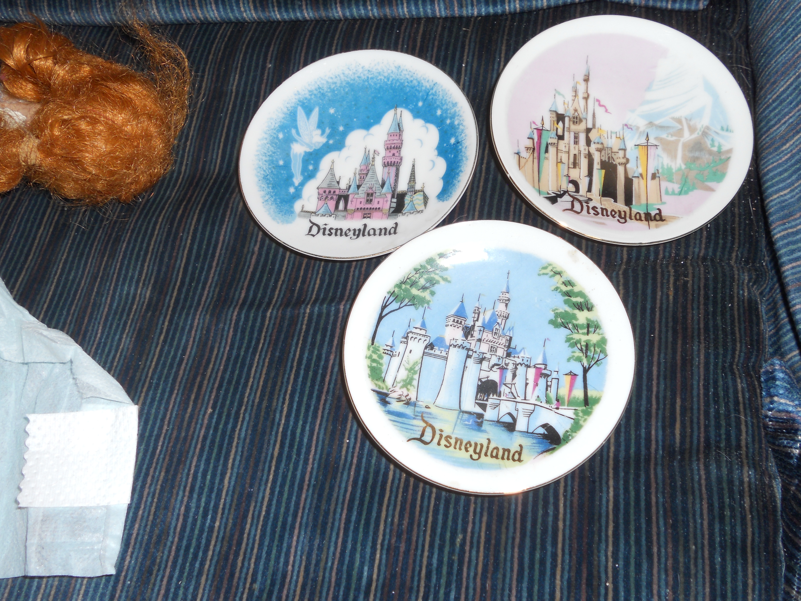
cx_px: 400
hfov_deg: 56.8
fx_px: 740
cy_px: 300
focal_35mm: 32
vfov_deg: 44.2
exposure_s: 1/25
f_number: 3.5
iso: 80
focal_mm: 5.8
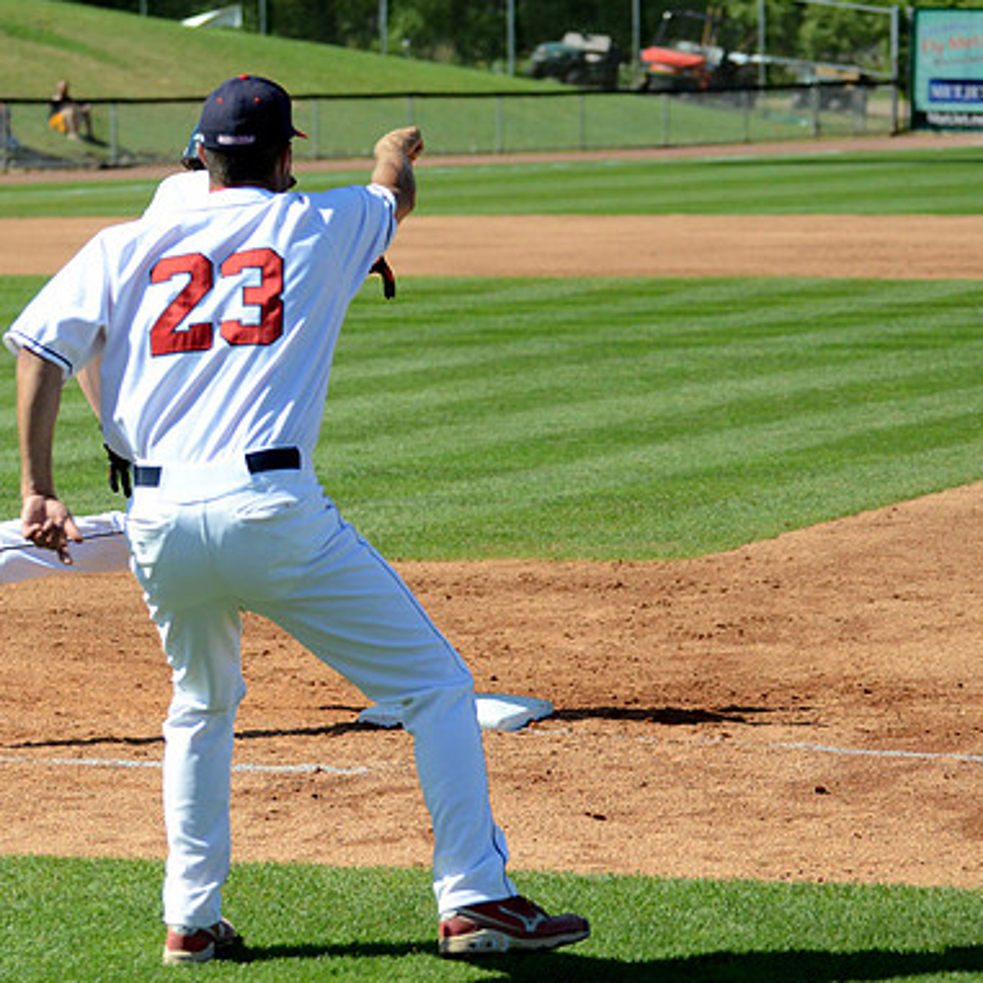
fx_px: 5719
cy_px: 493
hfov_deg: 9.8
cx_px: 335
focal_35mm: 178
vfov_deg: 9.8
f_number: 4.5
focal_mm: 92
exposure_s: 1/8000
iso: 1250
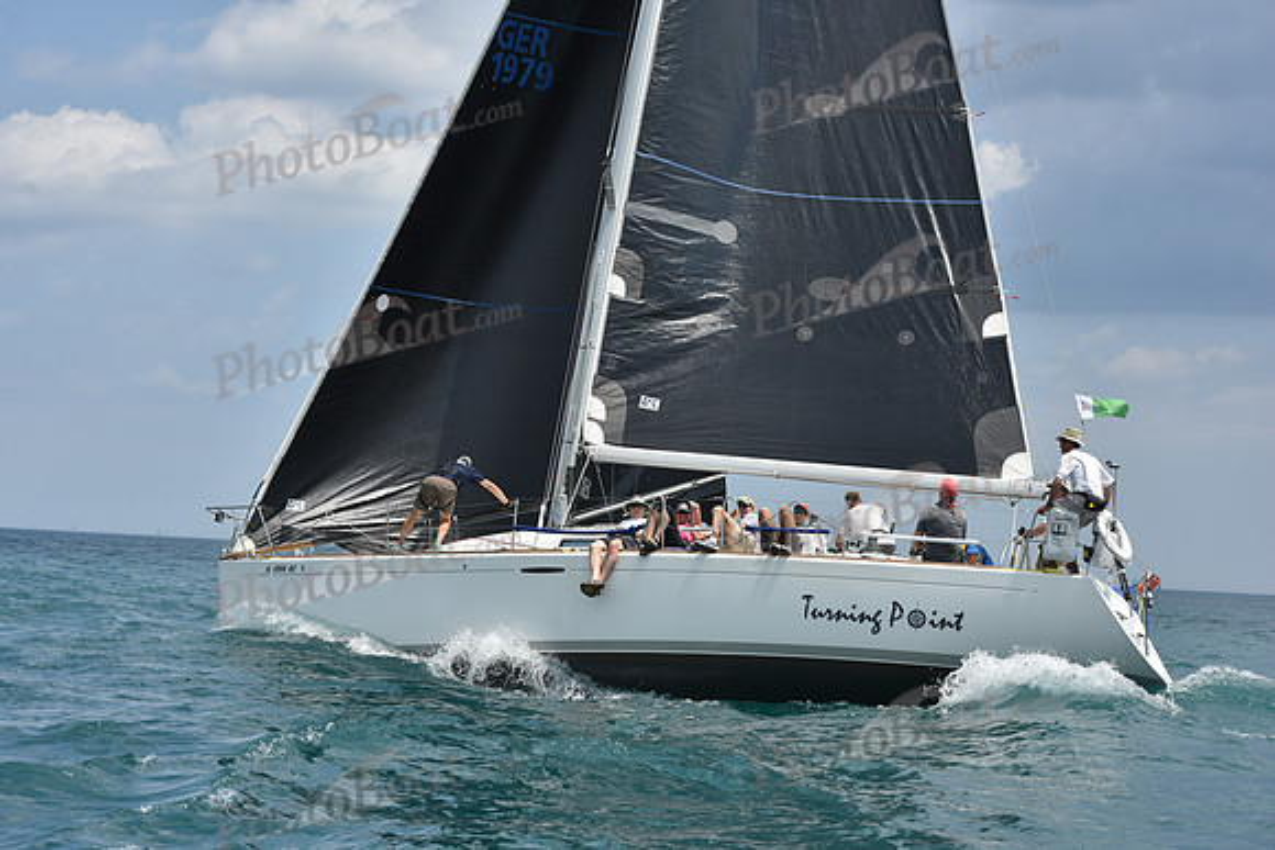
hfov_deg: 26.0
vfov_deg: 17.5
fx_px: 2763
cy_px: 425
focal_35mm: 78
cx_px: 638
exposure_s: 1/1250
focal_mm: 78
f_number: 8
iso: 250
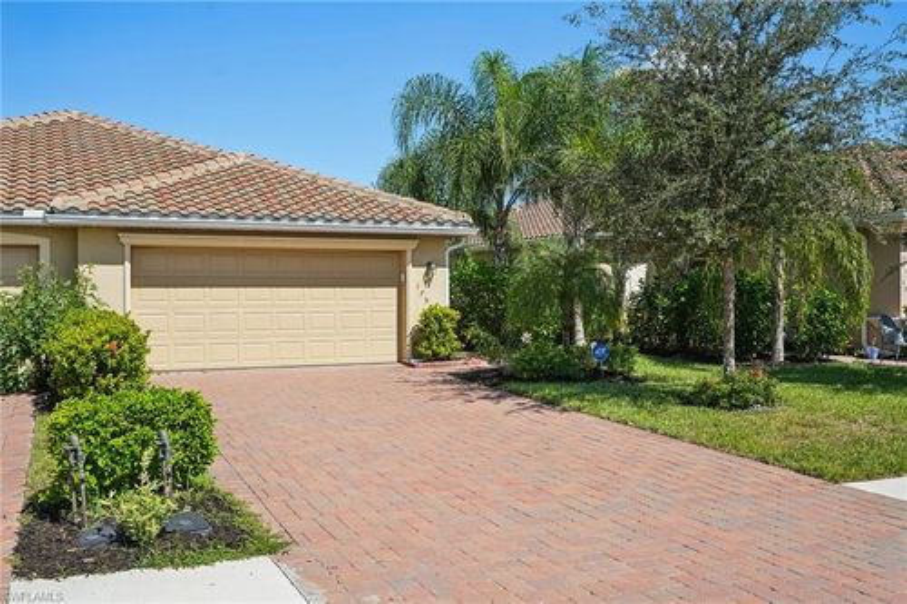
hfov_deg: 54.5
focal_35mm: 35
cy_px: 302
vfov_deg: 37.8
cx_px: 454
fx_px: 881
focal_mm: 35
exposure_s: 1/1000
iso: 400
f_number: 8
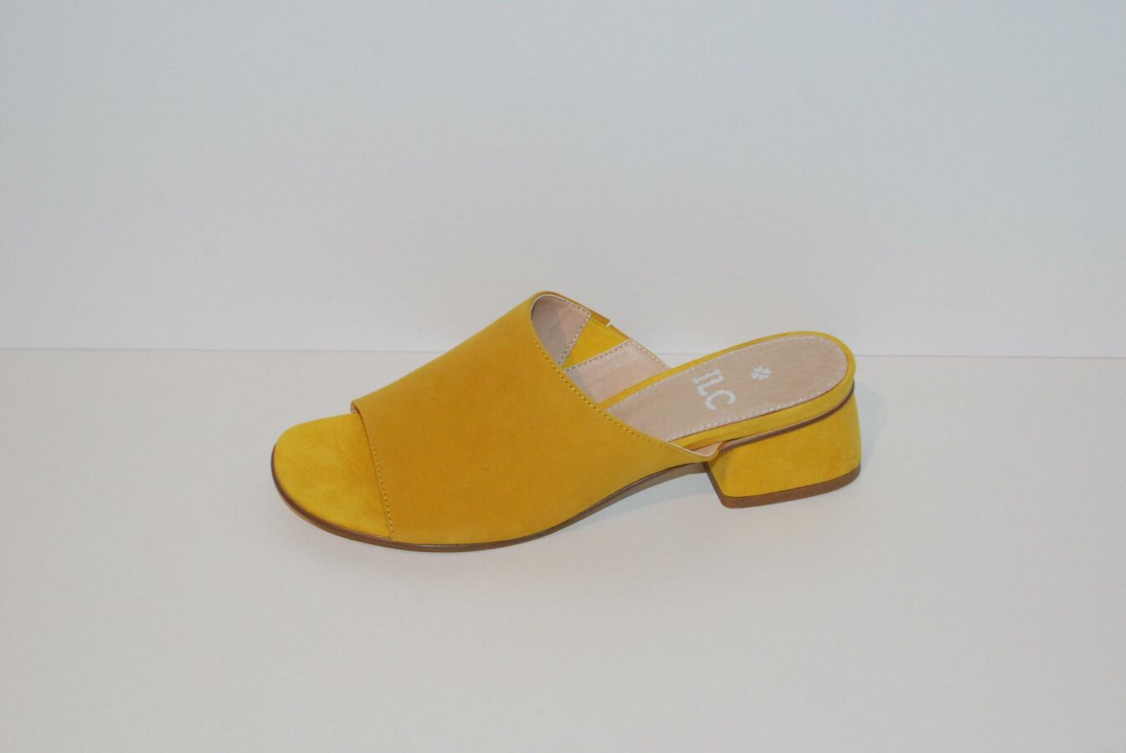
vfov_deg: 25.8
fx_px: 1644
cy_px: 376
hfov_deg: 37.8
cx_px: 563
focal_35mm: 52
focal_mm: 35
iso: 1600
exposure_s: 1/200
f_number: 7.1
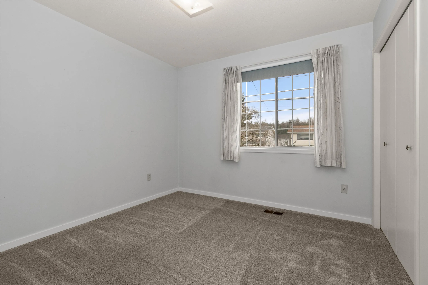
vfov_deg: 77.3
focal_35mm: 15
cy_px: 142
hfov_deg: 100.4
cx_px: 214
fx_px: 178
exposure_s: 1/40
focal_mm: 10
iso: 250
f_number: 9
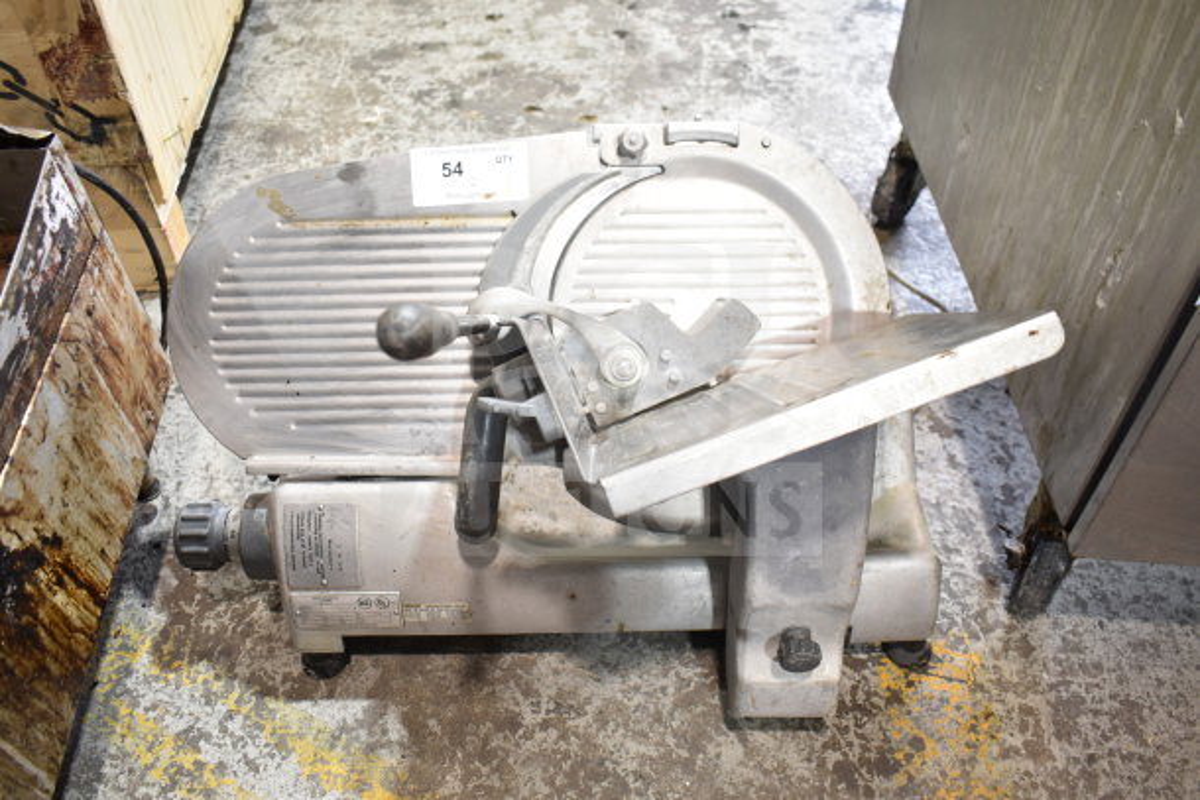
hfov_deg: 61.9
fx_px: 1000
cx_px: 600
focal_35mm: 30
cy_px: 400
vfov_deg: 43.6
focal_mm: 20
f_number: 3.8
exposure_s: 1/30
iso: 450
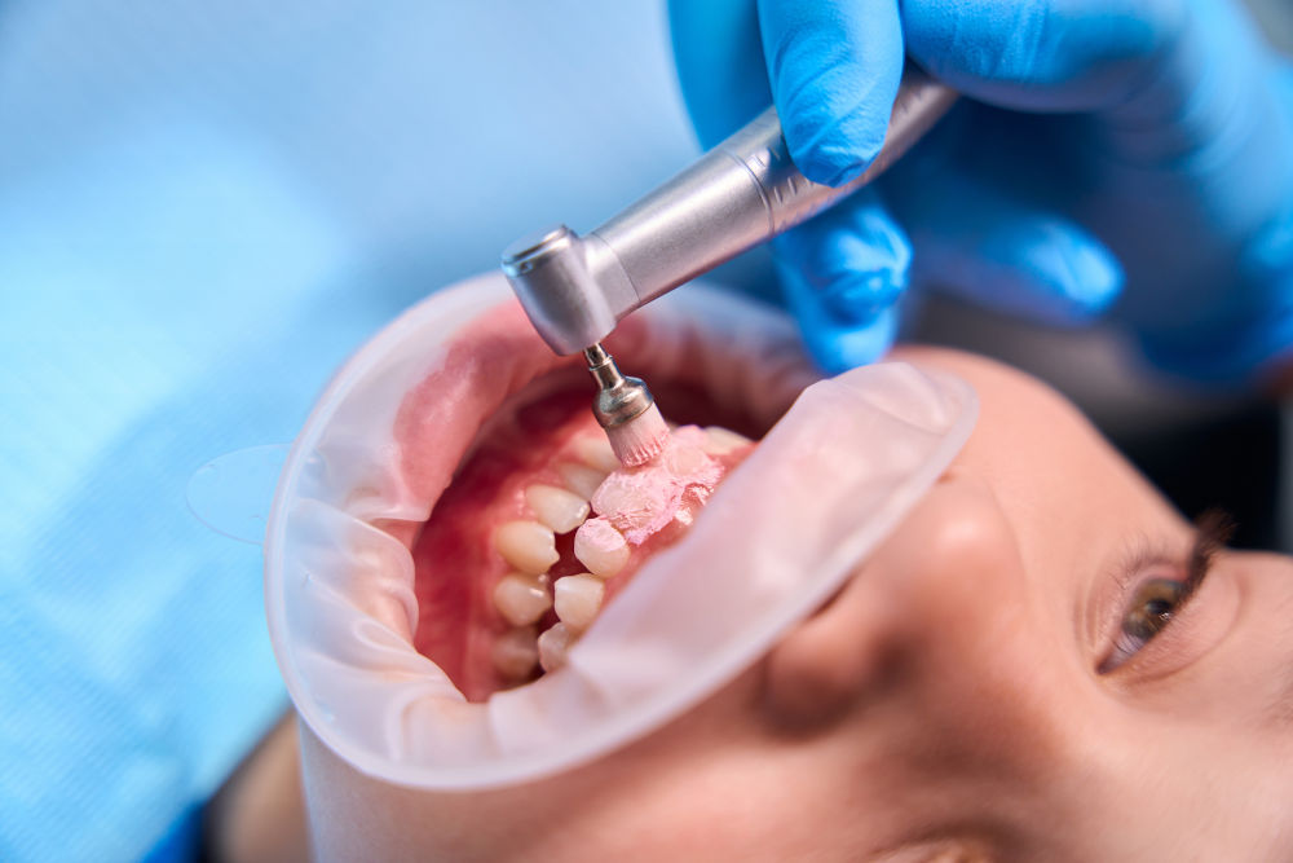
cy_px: 432
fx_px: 1724
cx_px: 646
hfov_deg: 41.1
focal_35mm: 48
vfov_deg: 28.1
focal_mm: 48
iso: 320
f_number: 2.8
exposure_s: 1/250
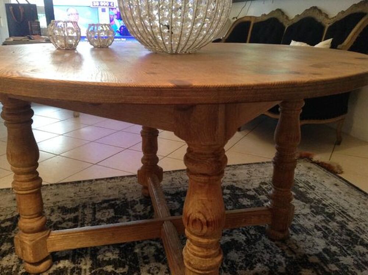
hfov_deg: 55.4
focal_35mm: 33
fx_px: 350
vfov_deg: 42.8
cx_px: 184
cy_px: 138
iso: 250
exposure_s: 1/20
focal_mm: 3.3
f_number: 2.4
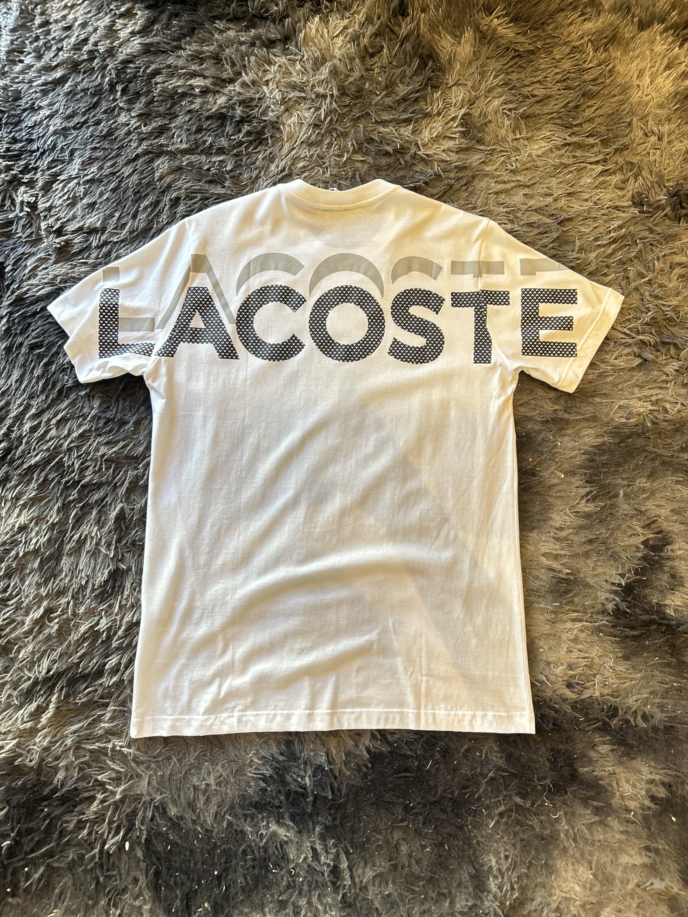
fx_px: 689
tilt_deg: -83.7
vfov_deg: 67.3
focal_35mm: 26
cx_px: 344
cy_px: 458
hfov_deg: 53.1
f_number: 1.5
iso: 125
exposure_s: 1/60
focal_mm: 5.7
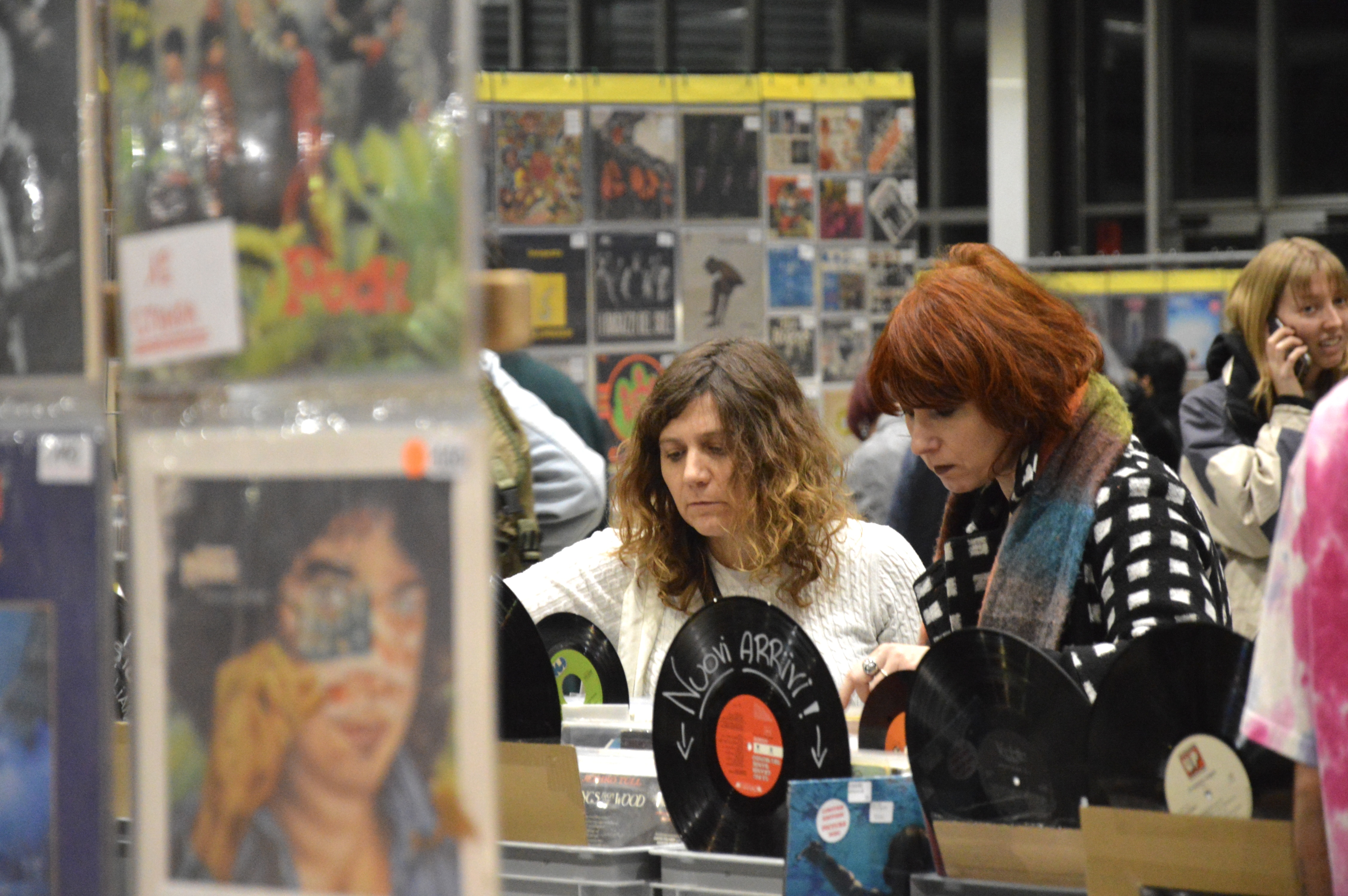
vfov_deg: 8.7
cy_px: 448
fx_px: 5892
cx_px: 674
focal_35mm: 158
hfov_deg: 13.1
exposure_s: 1/80
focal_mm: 105
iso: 3200
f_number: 5.6
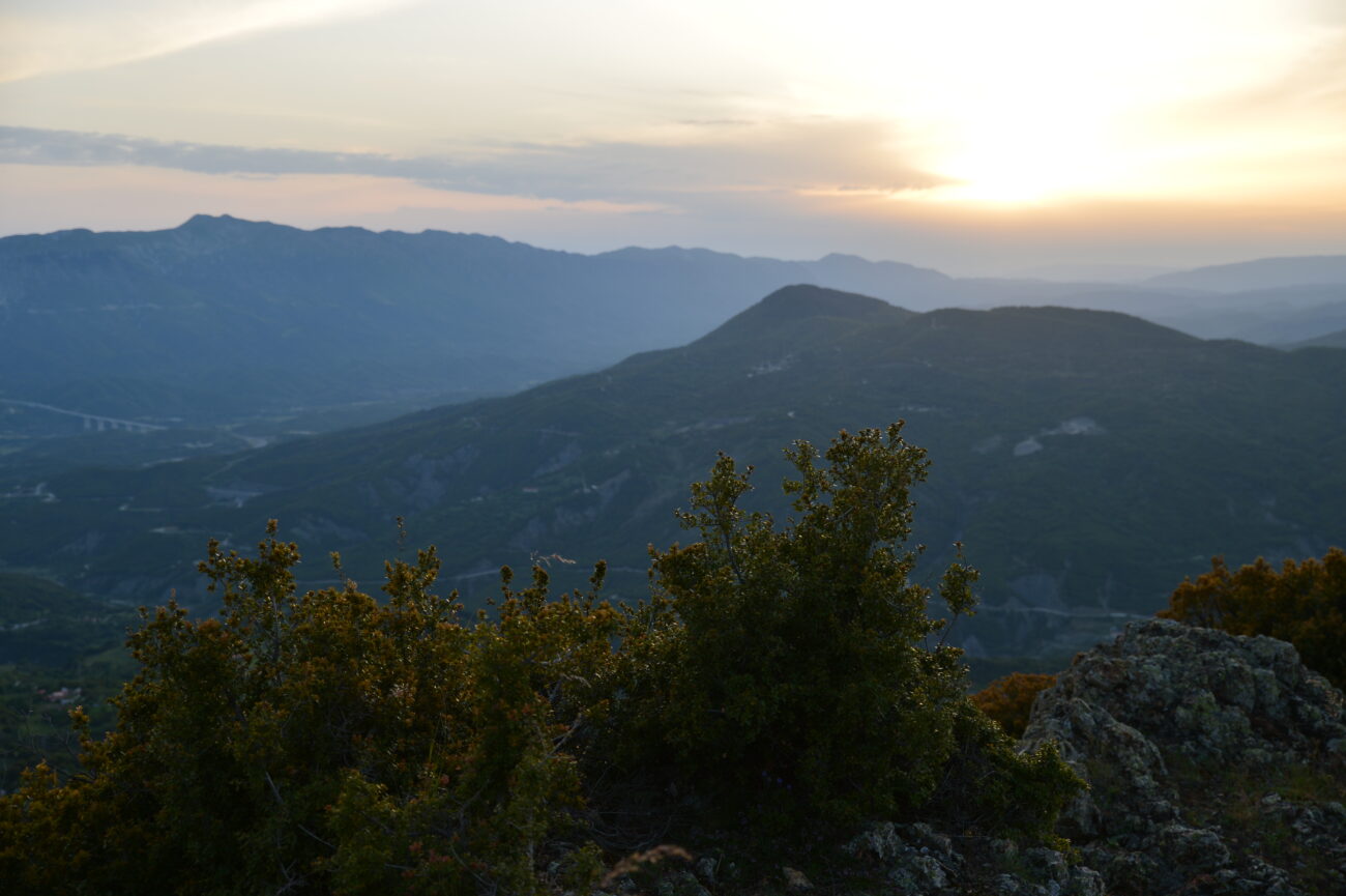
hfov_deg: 46.4
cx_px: 673
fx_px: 1569
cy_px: 448
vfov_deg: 31.9
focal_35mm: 42
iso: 100
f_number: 4
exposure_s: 1/250
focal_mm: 42
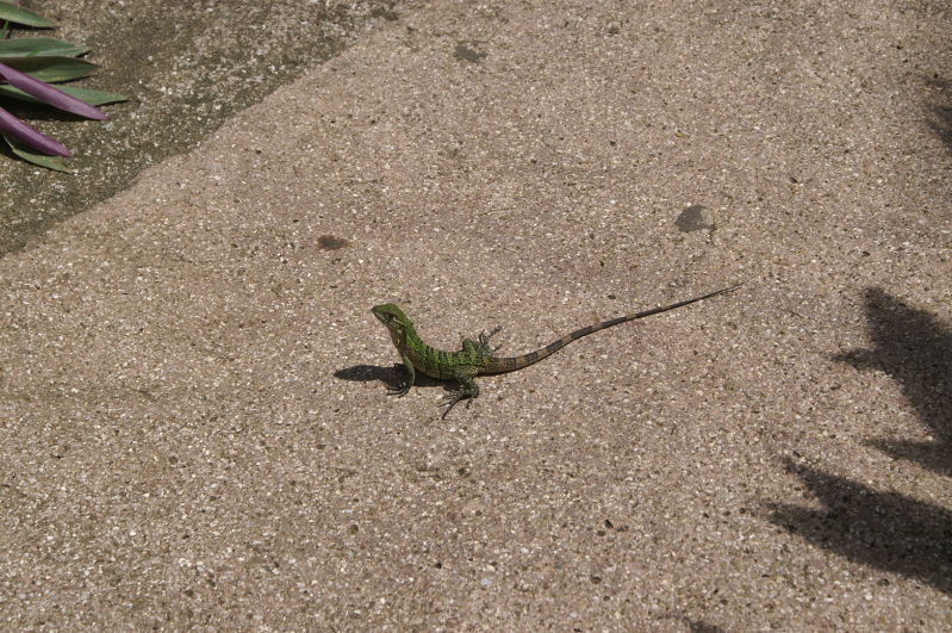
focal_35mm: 105
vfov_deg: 13.0
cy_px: 316
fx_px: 2774
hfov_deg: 19.5
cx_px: 476
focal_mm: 70
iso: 100
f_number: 8
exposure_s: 1/125
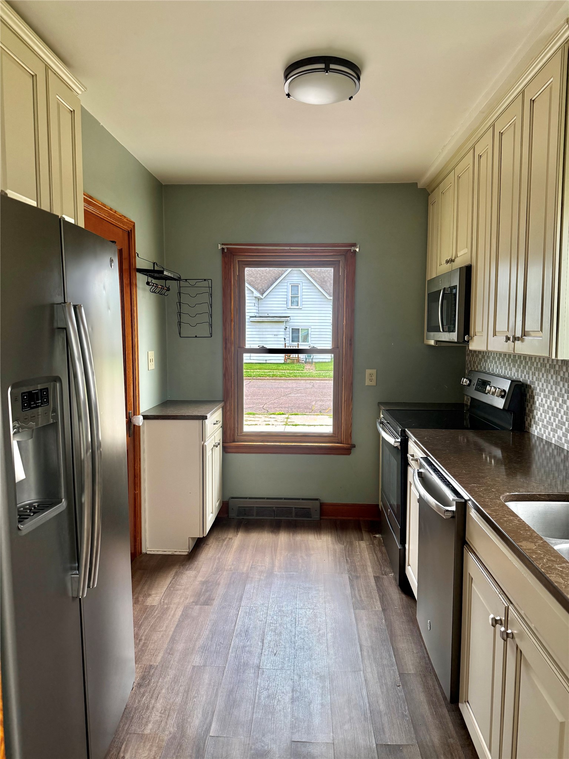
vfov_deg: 71.6
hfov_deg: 56.8
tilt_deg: -4.6
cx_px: 284
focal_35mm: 24
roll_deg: -0.3
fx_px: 526
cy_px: 380
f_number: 1.78
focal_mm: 6.76
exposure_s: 1/234
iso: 200
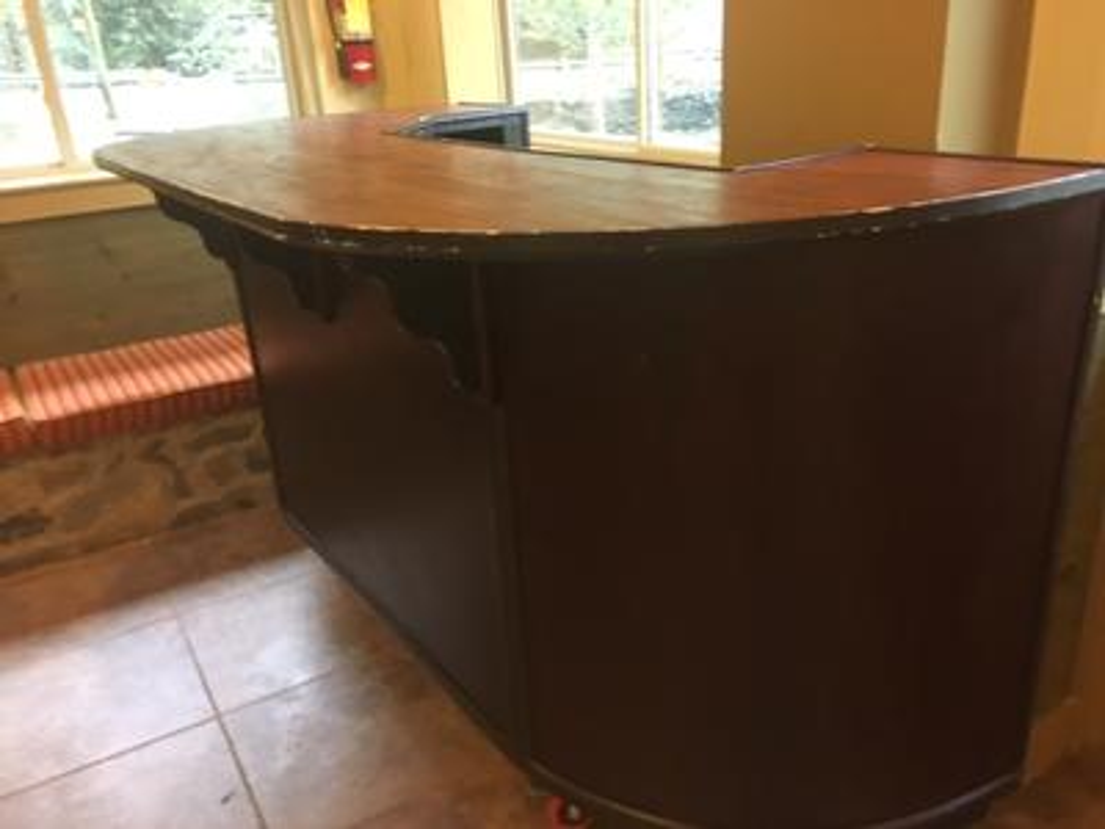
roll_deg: +1.4
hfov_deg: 61.7
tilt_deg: -22.3
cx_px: 552
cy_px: 414
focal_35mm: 29
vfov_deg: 48.2
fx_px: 926
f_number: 2.2
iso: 250
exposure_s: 1/15
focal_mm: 4.15
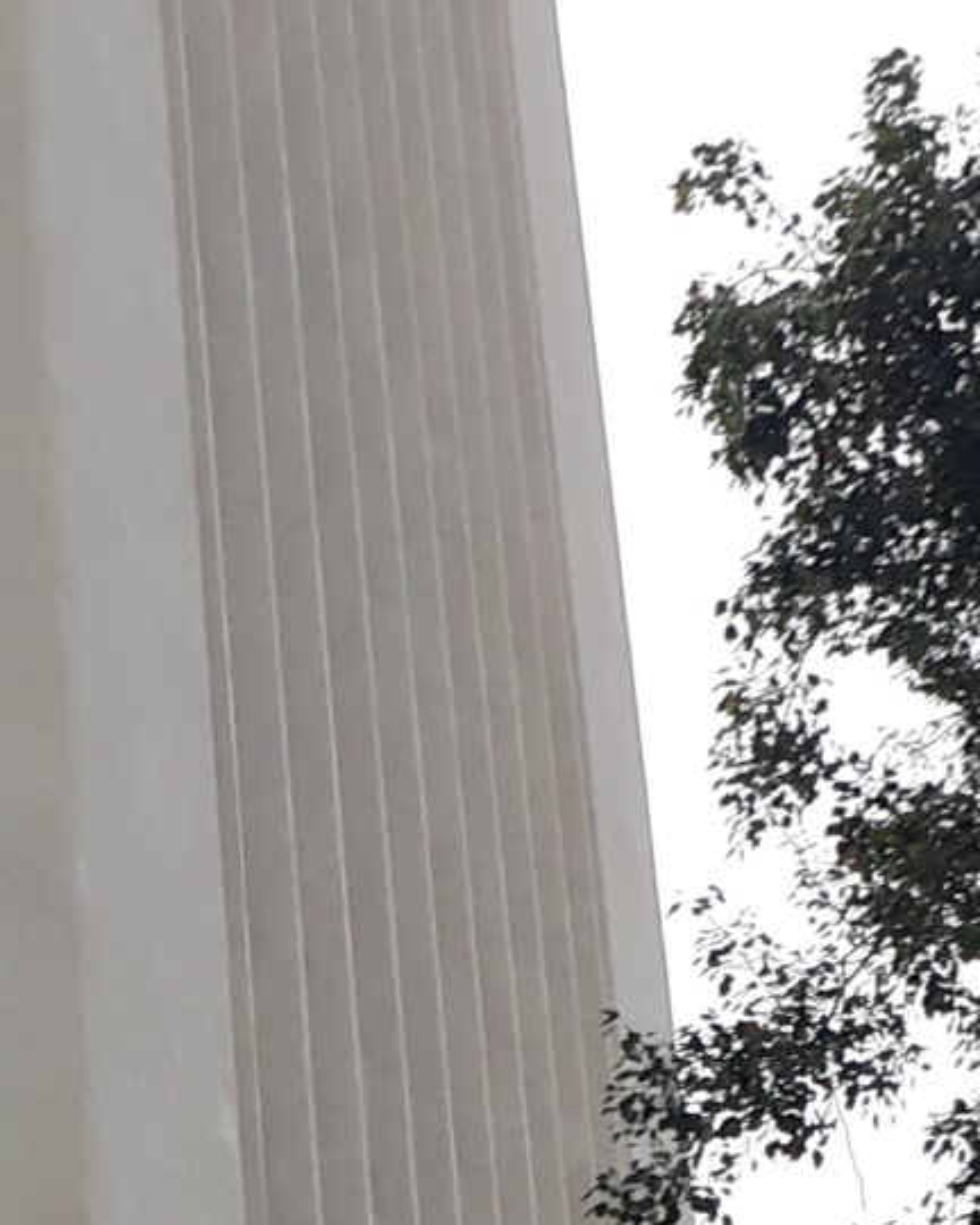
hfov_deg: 11.8
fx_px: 4532
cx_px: -472
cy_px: 2212
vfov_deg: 13.7
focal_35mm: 125
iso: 40
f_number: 1.9
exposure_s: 1/1377
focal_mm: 3.6
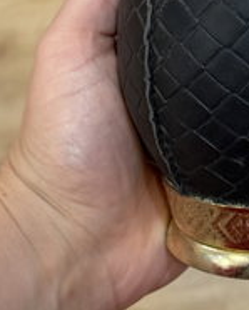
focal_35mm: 134
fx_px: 1233
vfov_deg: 14.1
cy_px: -31
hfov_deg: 11.4
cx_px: 247
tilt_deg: -54.1
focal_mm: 6.76
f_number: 1.78
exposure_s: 1/50
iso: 200
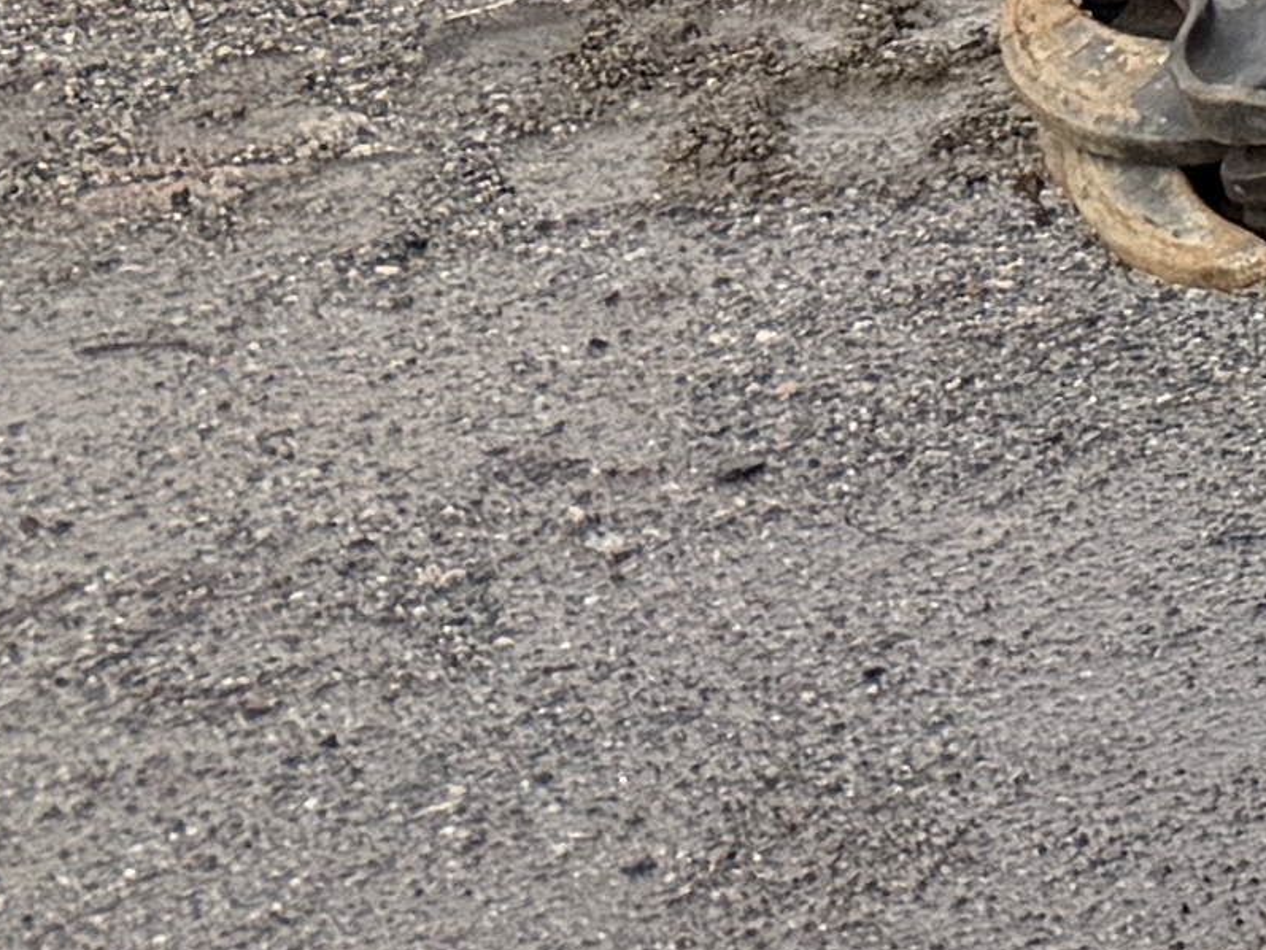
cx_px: 4341
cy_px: -1967
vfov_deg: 7.5
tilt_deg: -4.9
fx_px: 6291
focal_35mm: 172
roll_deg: +0.0
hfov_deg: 8.6
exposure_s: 1/248
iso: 80
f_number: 1.78
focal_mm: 6.76
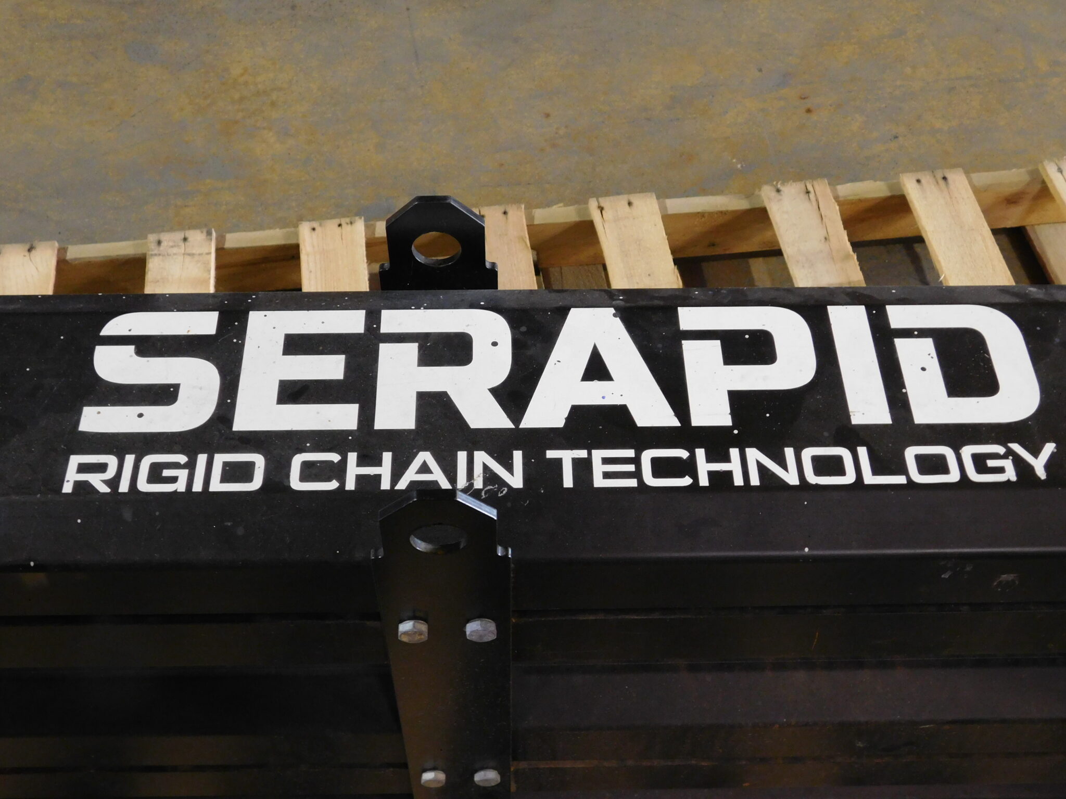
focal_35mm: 40
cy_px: 400
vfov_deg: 36.0
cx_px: 533
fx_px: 1232
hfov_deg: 46.8
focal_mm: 7.1
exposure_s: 1/10
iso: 400
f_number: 3.6
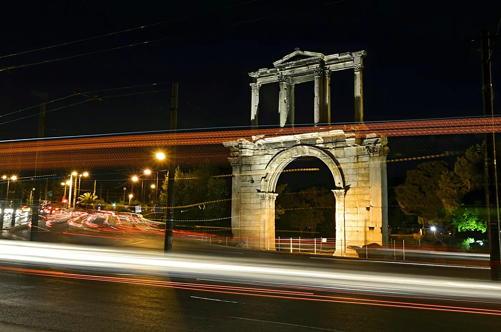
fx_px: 354
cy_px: 166
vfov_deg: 50.2
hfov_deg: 70.6
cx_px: 250
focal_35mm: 26
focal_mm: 17
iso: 100
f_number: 16
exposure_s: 8
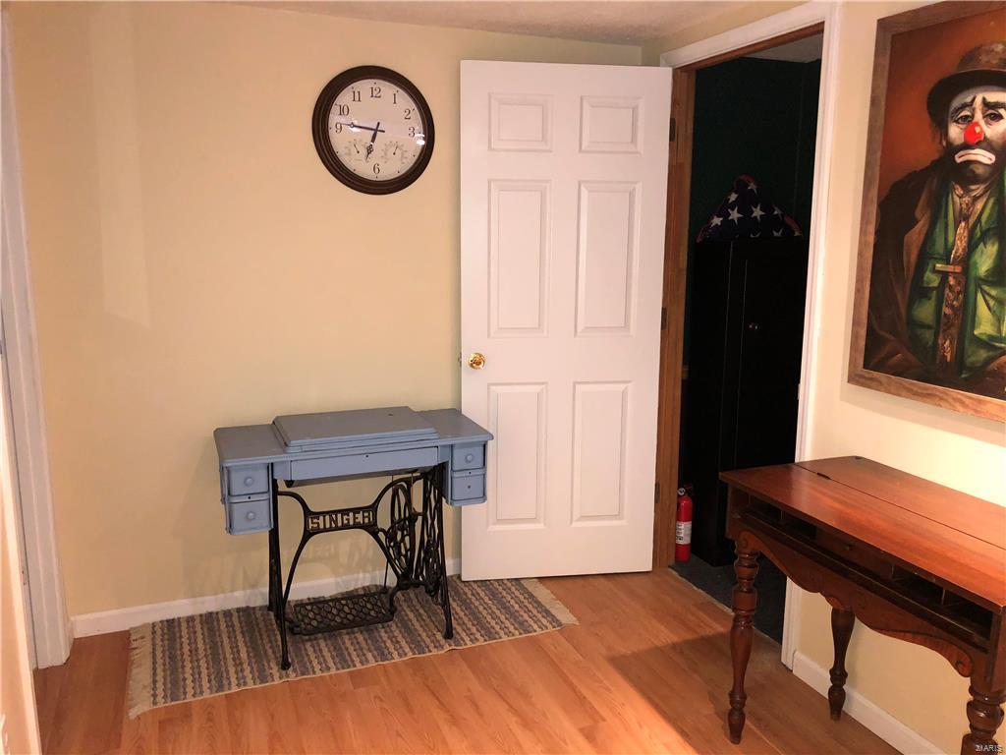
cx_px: 503
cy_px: 378
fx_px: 843
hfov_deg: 61.7
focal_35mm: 29
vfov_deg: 48.2
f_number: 1.8
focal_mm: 3.99
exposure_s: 1/40
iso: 160
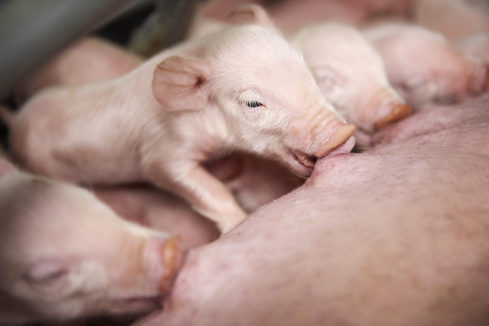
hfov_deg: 32.4
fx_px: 842
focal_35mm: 62
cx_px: 244
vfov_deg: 21.9
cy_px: 163
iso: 800
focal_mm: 62
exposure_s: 1/125
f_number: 2.8
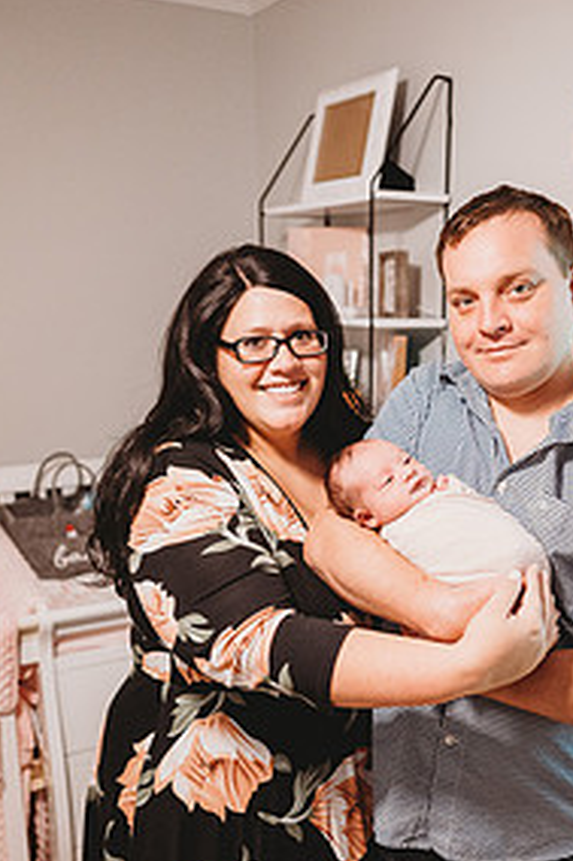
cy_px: 524
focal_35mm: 38
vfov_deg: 50.3
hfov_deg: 34.7
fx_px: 908
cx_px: 385
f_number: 2.2
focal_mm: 24
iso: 2000
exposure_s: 1/160
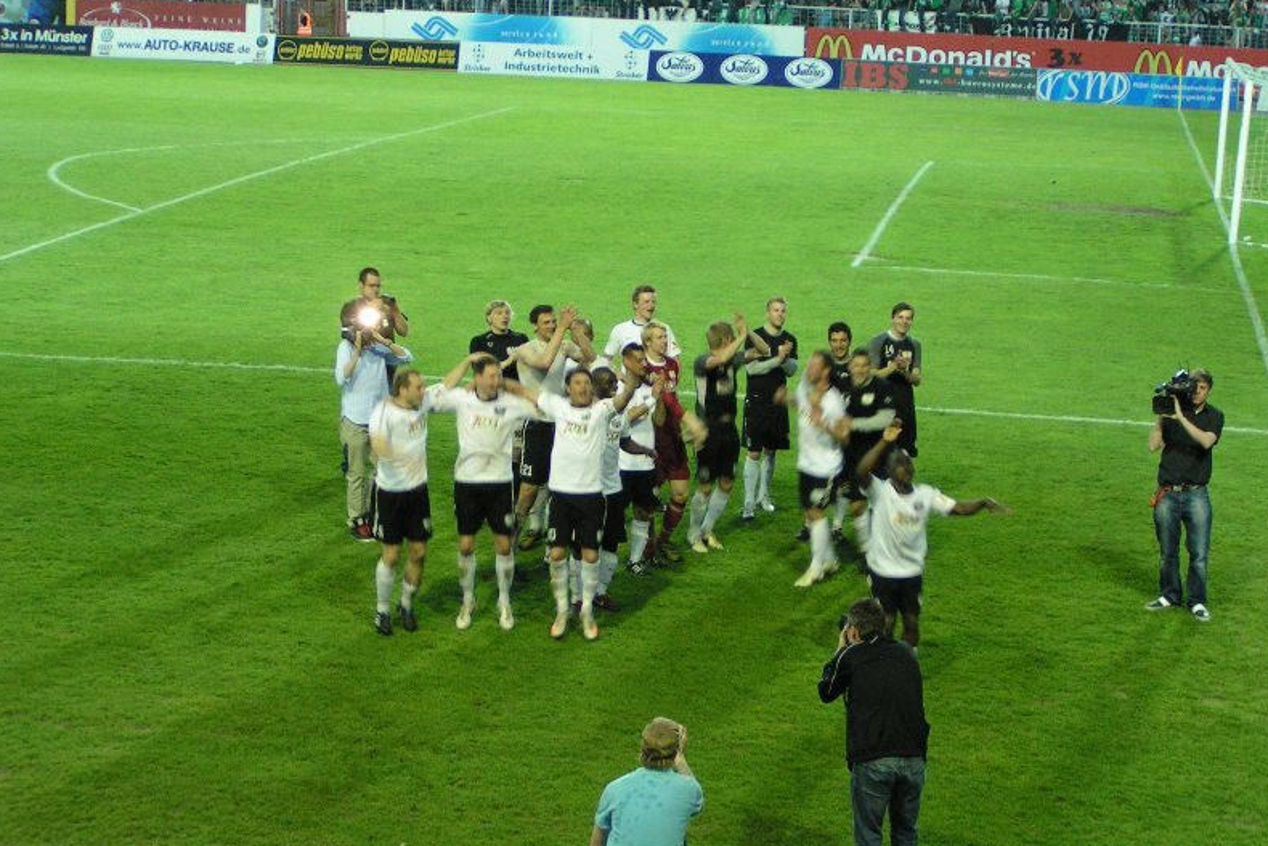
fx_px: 2783
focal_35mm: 79
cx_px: 636
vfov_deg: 17.3
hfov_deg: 25.7
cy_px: 371
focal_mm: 11.5
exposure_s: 1/30
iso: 200
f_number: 3.2
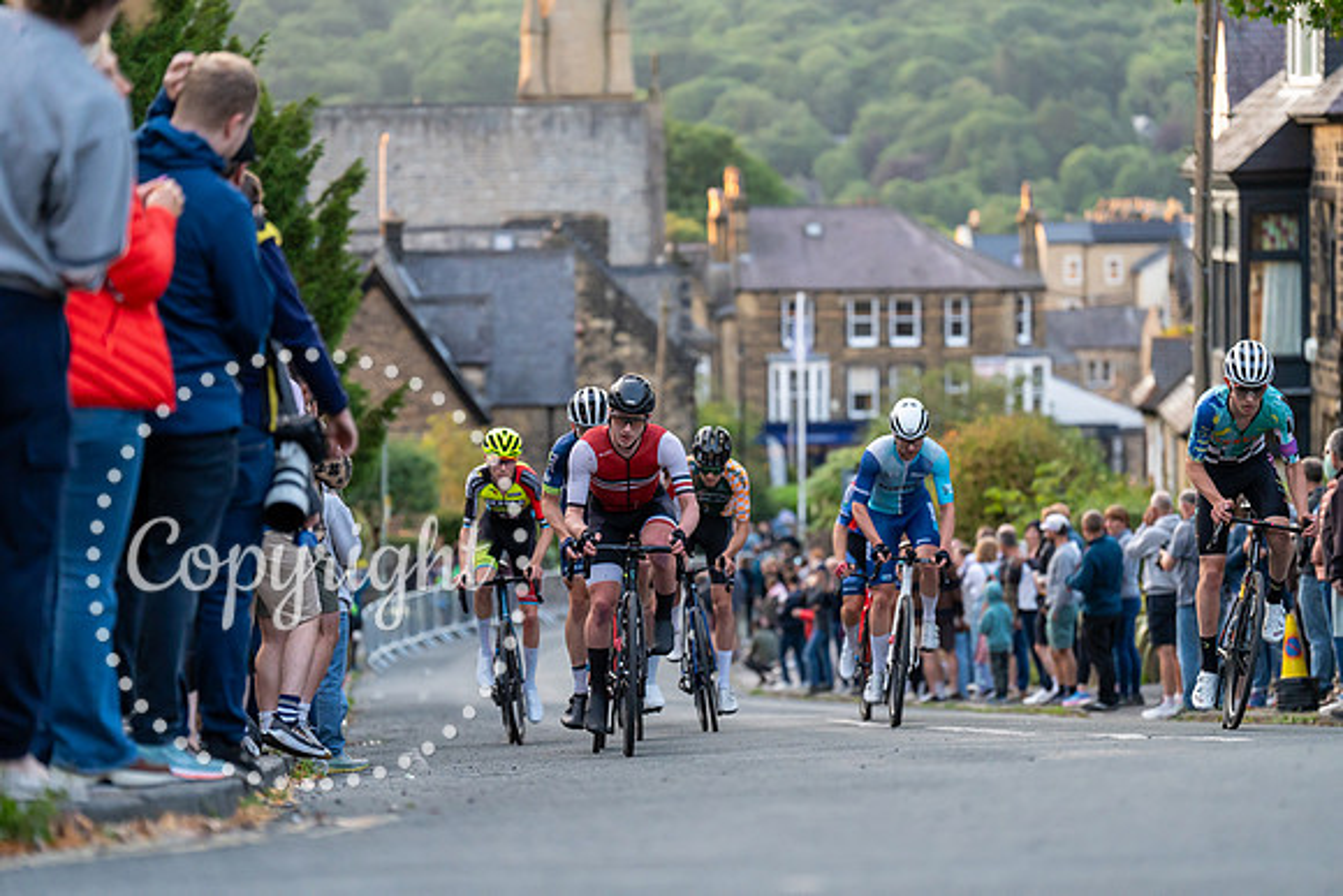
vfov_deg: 10.6
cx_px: 672
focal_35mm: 130
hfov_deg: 15.8
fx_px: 4851
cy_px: 448
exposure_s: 1/1000
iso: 2000
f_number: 2.8
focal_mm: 130
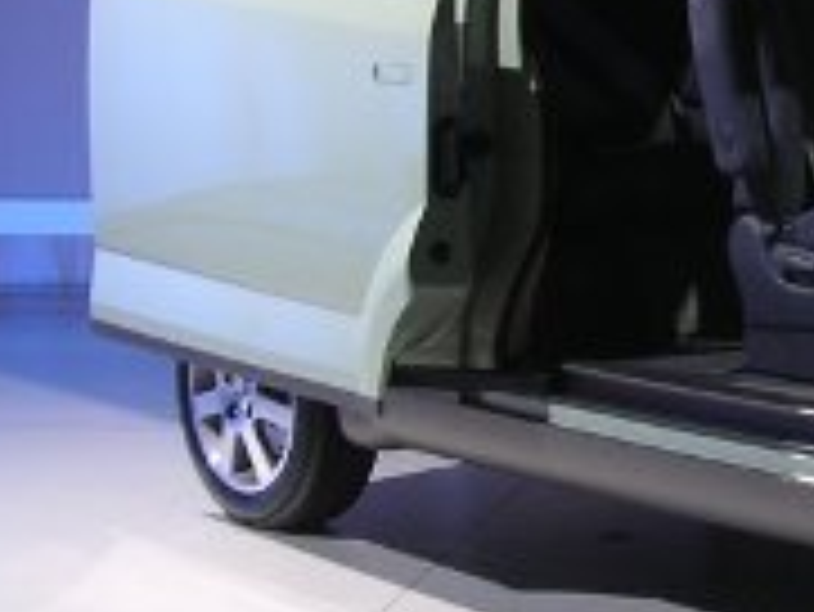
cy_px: 140
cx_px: 976
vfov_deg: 11.6
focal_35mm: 128
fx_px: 3012
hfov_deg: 14.9
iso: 100
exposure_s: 1/13.7
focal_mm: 7.1
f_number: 3
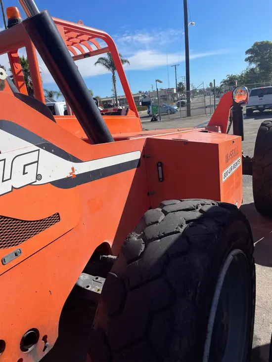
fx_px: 272
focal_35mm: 26
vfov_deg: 67.3
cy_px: 181
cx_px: 136
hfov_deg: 53.1
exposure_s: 1/4651
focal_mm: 4.2
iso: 50
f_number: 1.6
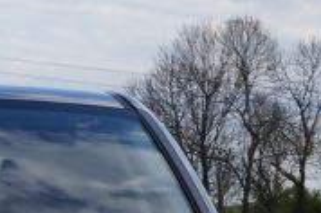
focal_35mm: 302
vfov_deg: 4.5
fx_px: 2687
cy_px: 310
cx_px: -61
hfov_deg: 6.8
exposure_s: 1/100
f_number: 13
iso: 100
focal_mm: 35
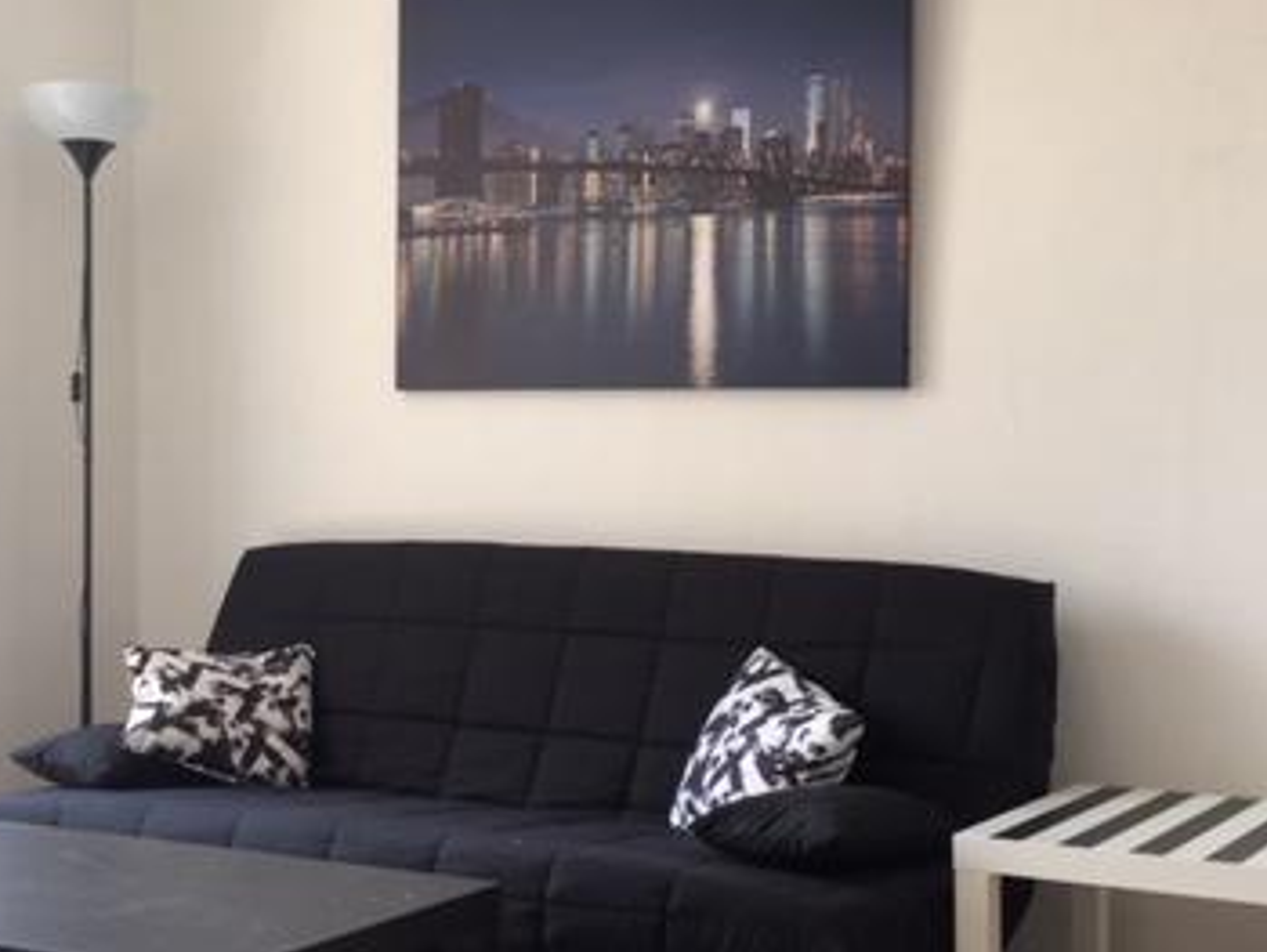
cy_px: 492
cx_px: 579
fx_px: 1941
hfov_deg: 36.1
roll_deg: +0.0
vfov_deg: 27.6
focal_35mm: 53
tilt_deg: -0.7
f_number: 2.2
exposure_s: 1/33
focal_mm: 4.15
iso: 32
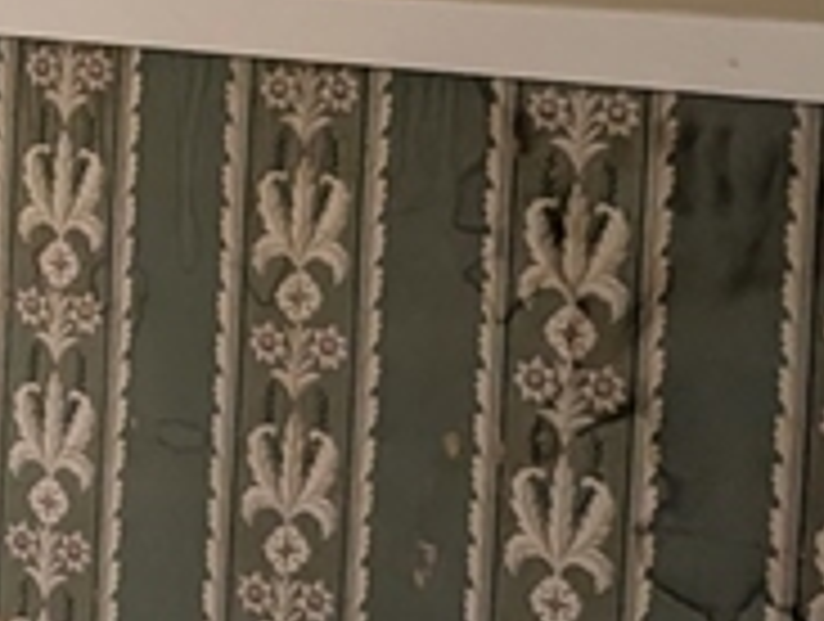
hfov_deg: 12.7
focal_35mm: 134
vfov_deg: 11.0
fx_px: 3196
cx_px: -851
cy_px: 63
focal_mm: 6.9
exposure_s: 1/120
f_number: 1.68
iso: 81
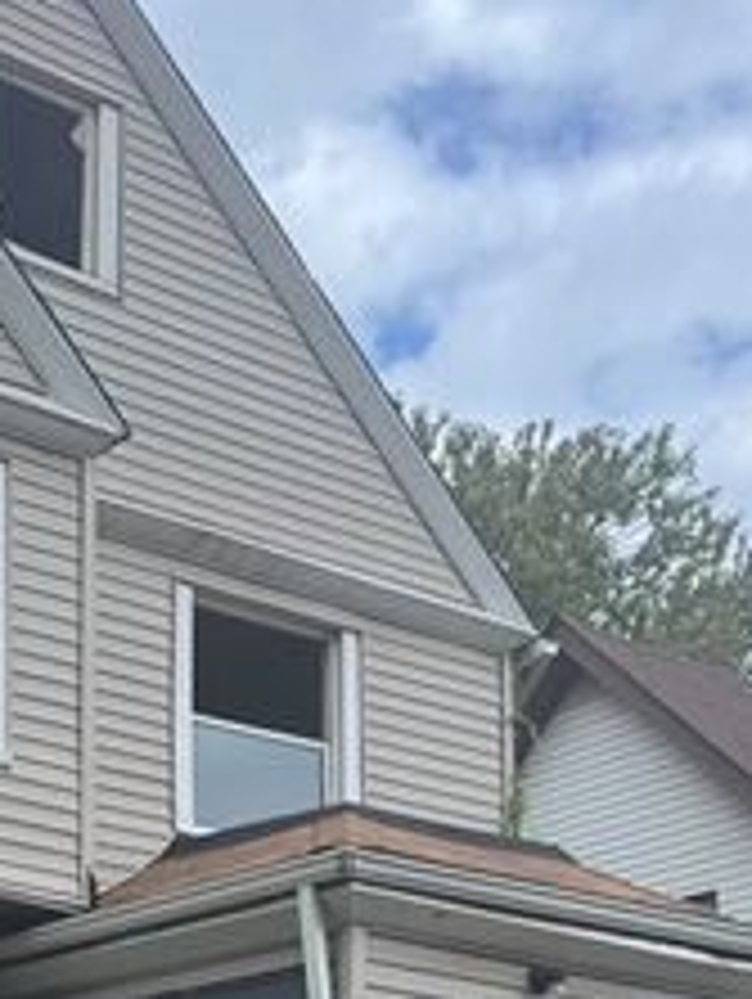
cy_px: 1159
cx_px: -117
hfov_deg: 19.4
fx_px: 2082
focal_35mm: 72
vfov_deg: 24.7
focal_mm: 6.76
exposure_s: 1/2415
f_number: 1.78
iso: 80
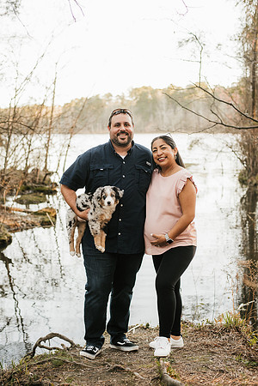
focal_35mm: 50
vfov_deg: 39.6
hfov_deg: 27.0
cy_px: 193
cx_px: 129
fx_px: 537
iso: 640
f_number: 2.8
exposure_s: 1/400
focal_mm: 50
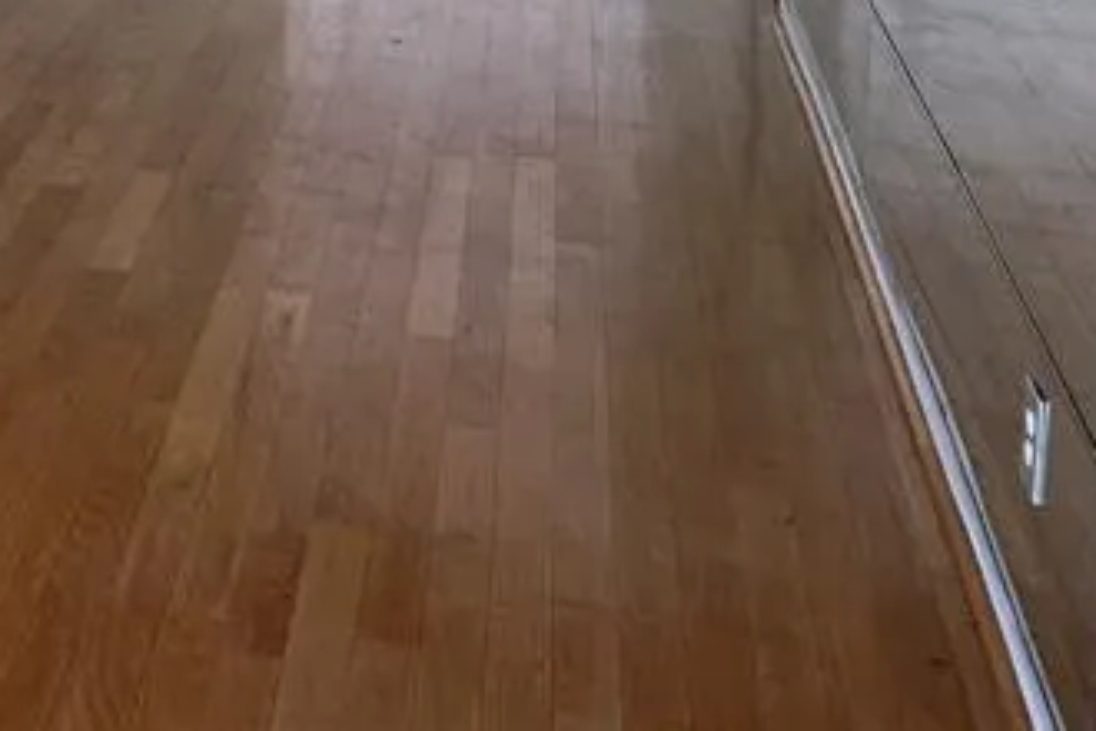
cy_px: -412
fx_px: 2557
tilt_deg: -5.6
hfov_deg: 21.3
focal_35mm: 84
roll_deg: -0.4
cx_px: -422
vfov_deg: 14.9
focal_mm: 5.7
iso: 64
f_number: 1.5
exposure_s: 1/120
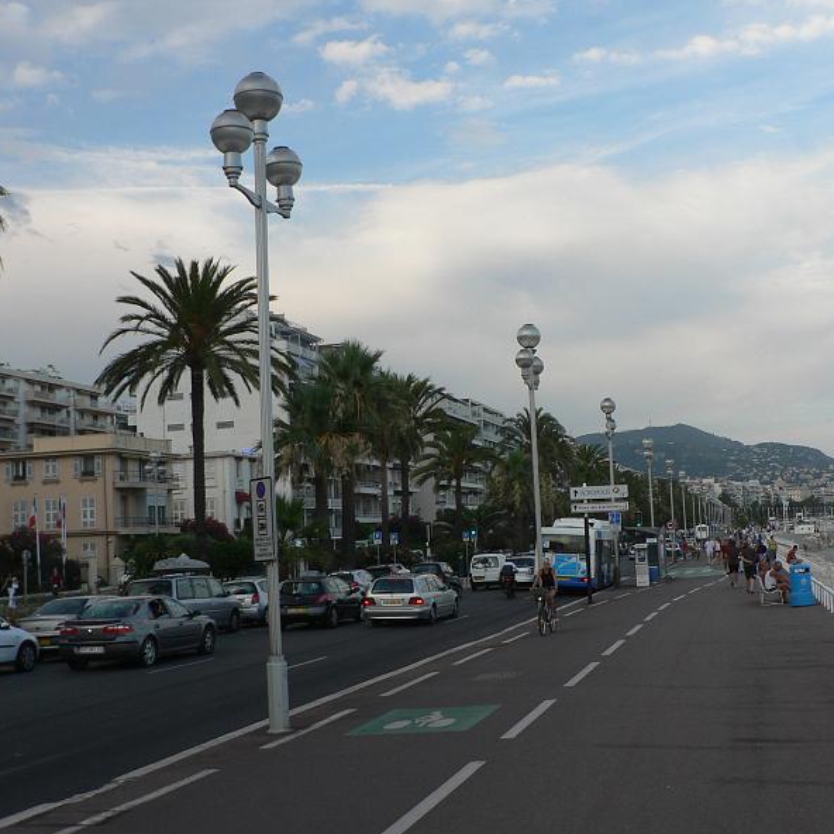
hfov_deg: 38.9
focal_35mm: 43
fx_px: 1172
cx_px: 530
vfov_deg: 39.2
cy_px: 420
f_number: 4
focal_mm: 6
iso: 80
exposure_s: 1/320
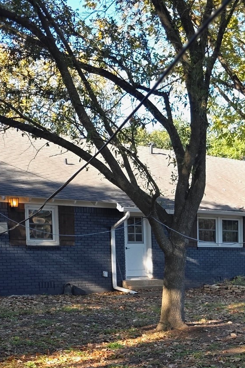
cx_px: 287
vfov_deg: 33.3
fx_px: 592
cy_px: 307
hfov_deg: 21.8
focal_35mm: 58
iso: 50
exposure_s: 1/359
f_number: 1.7
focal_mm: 6.3
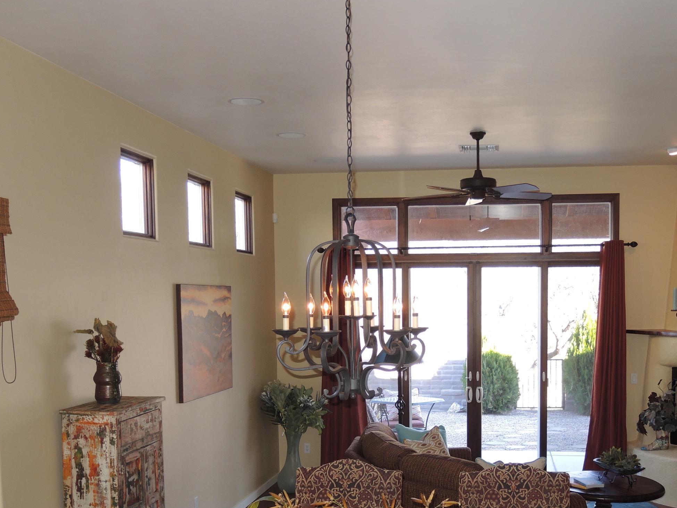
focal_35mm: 43
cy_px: 375
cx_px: 404
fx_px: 841
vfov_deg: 33.0
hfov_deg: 43.6
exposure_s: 1/60
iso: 160
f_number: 2
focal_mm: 6
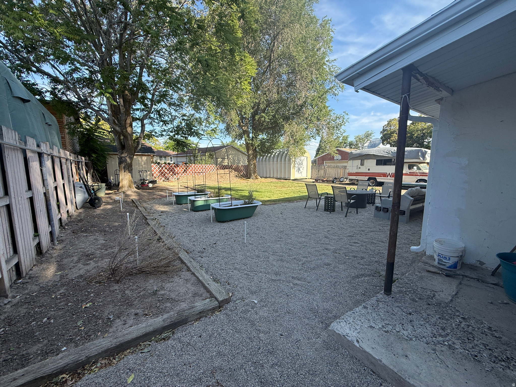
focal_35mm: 14
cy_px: 194
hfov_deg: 102.1
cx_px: 258
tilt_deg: -7.6
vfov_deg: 85.7
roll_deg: -0.1
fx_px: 209
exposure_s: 1/701
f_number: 2.2
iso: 50
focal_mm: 2.22
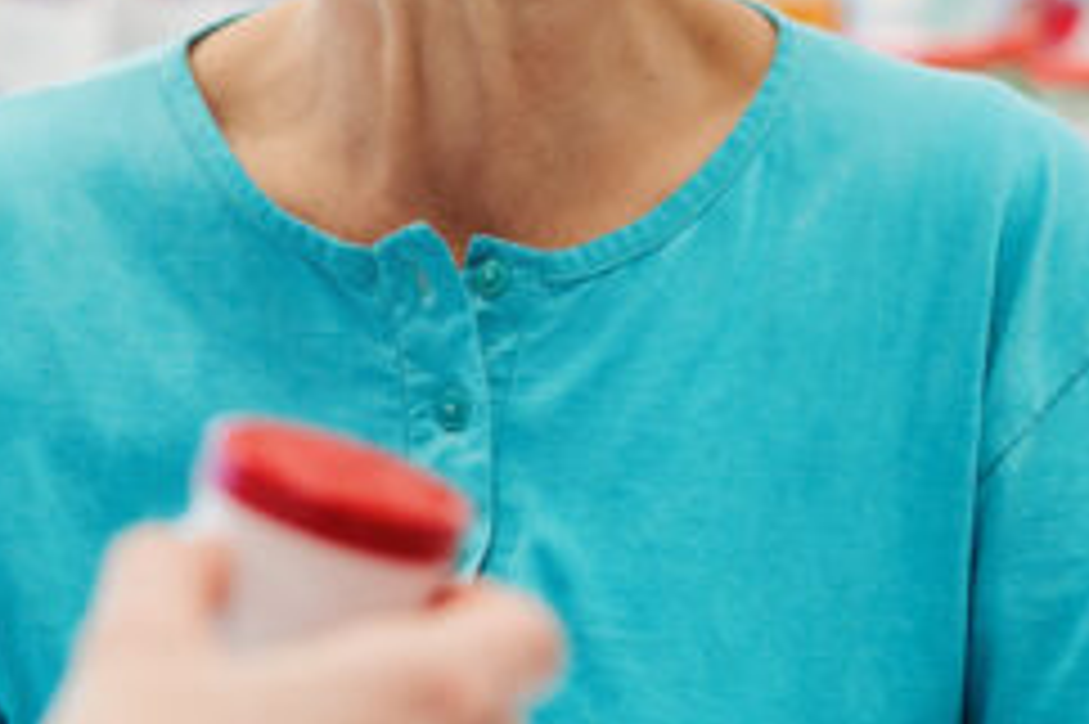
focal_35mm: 159
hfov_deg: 12.8
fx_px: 4806
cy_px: -27
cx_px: 14
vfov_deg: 8.6
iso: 320
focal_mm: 50
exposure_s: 1/100
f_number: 2.5
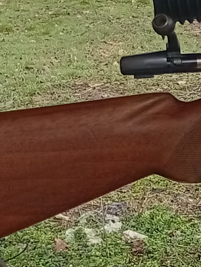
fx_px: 1320
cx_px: 511
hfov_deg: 7.9
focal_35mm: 171
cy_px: 143
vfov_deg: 11.5
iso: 50
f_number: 1.8
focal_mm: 3.84
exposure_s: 1/332
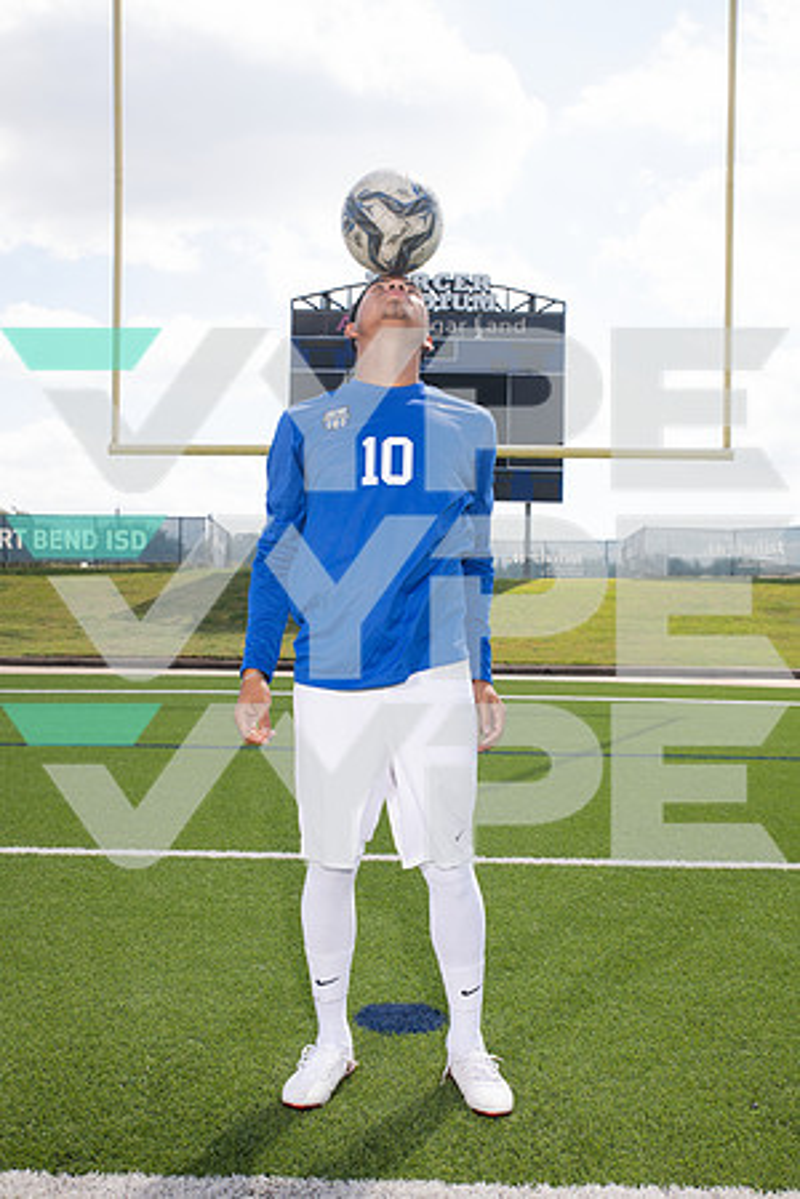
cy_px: 600
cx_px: 400
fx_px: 1167
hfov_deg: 37.9
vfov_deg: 54.4
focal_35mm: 35
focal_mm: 35
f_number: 7.1
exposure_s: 1/320
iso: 125
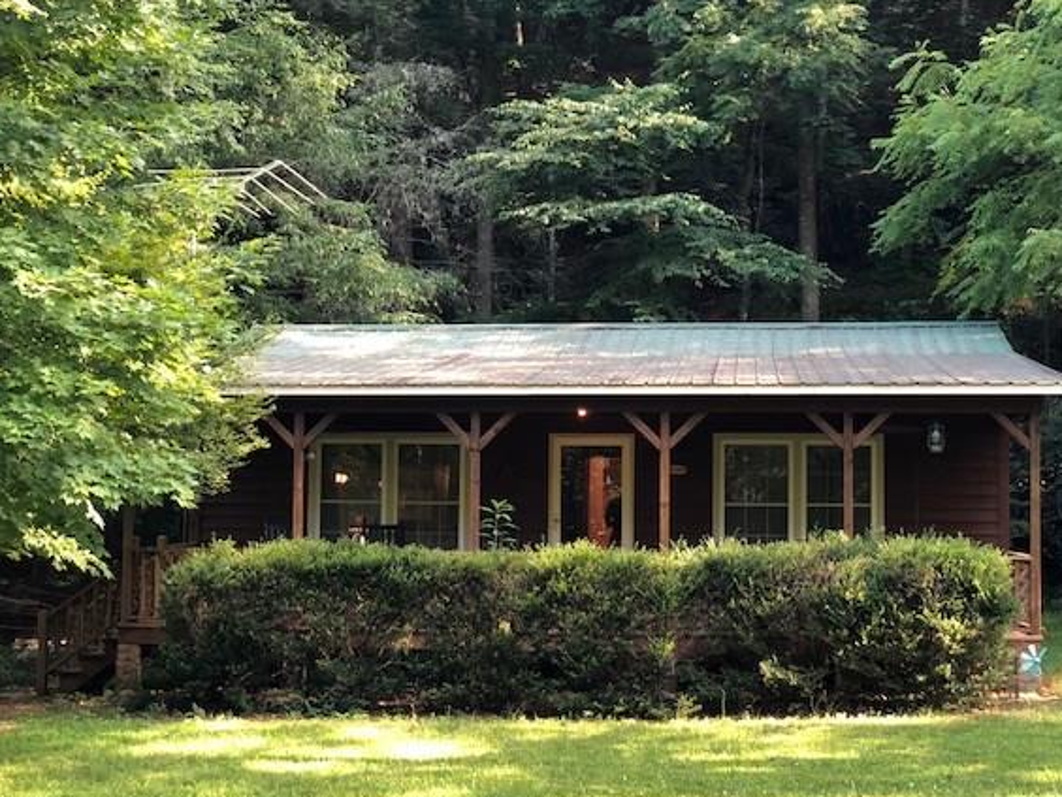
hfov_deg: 32.7
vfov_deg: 24.8
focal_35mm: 59
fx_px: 1810
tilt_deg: +4.4
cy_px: 448
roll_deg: -0.3
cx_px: 557
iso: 50
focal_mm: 6
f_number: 2.4
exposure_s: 1/60
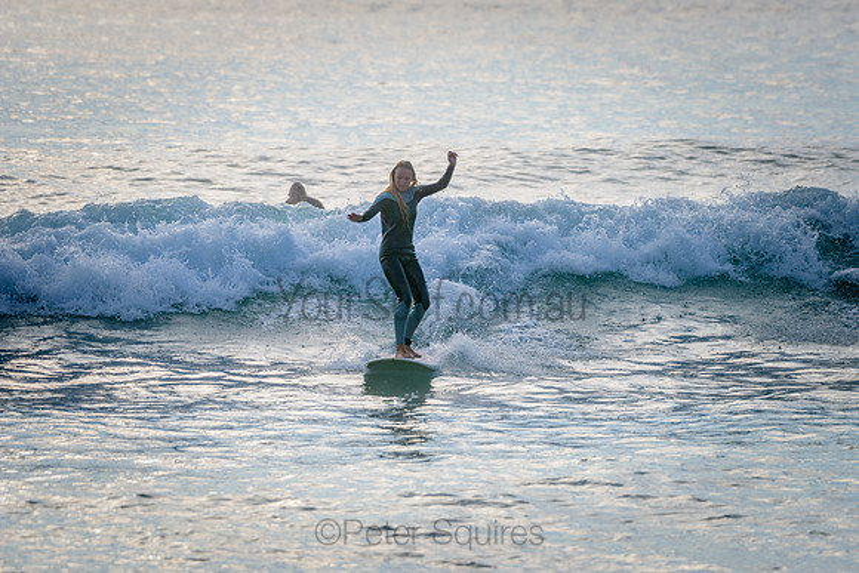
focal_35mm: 380
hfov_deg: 5.4
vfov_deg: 3.6
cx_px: 527
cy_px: 226
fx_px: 9075
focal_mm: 310
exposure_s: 1/2000
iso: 90
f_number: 5.6
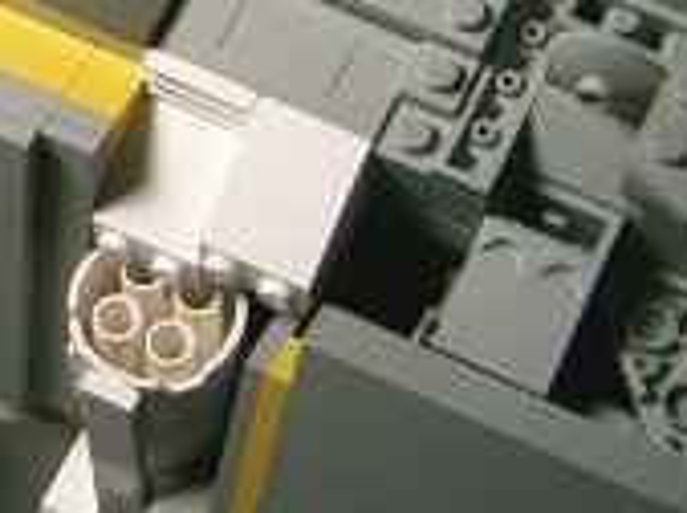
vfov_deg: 9.8
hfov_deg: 13.1
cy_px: -195
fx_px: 2931
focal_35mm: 148
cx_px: -69
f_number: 2.8
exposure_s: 1/640
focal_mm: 8
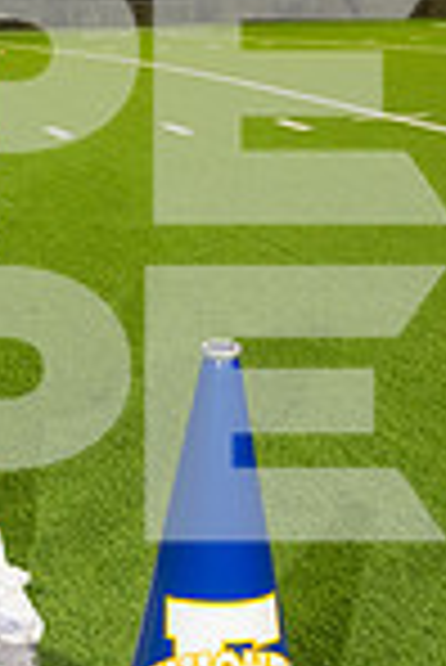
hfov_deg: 17.0
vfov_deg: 26.9
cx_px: -212
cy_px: 90
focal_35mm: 73
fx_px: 1353
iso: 1000
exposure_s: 1/200
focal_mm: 24
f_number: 4.5
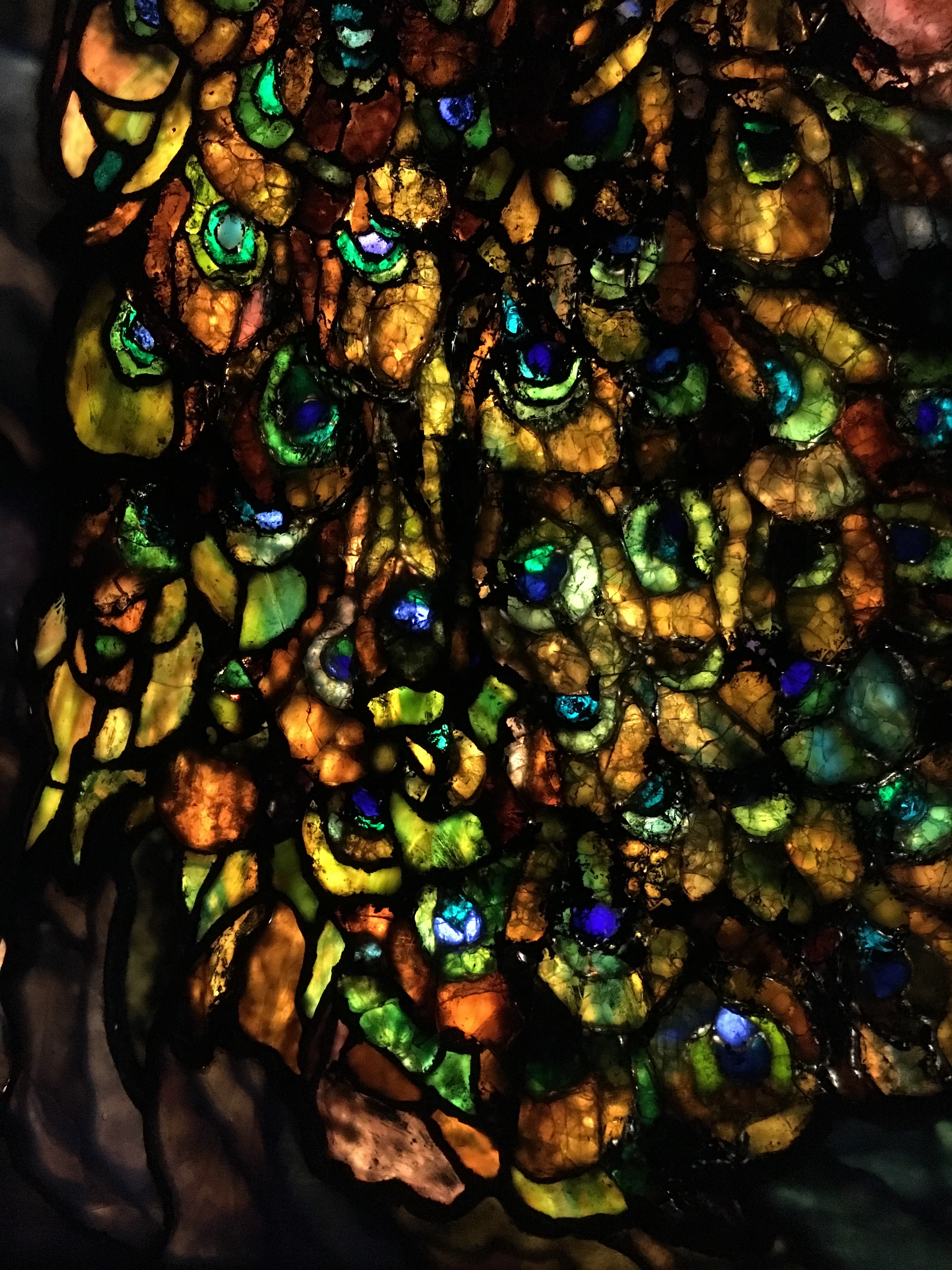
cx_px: 476
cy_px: 635
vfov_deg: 61.7
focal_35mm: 29
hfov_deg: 48.2
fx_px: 1063
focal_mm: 4.15
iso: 320
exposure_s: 1/15
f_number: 2.2
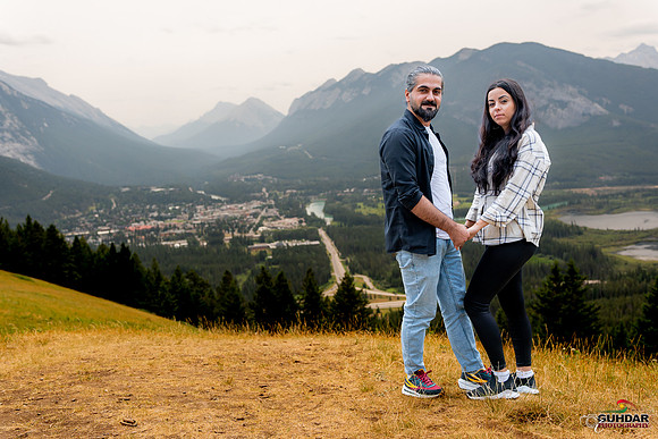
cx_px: 329
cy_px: 220
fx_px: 640
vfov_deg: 37.9
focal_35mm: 35
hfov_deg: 54.4
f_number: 3.5
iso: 200
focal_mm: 35
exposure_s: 1/2500
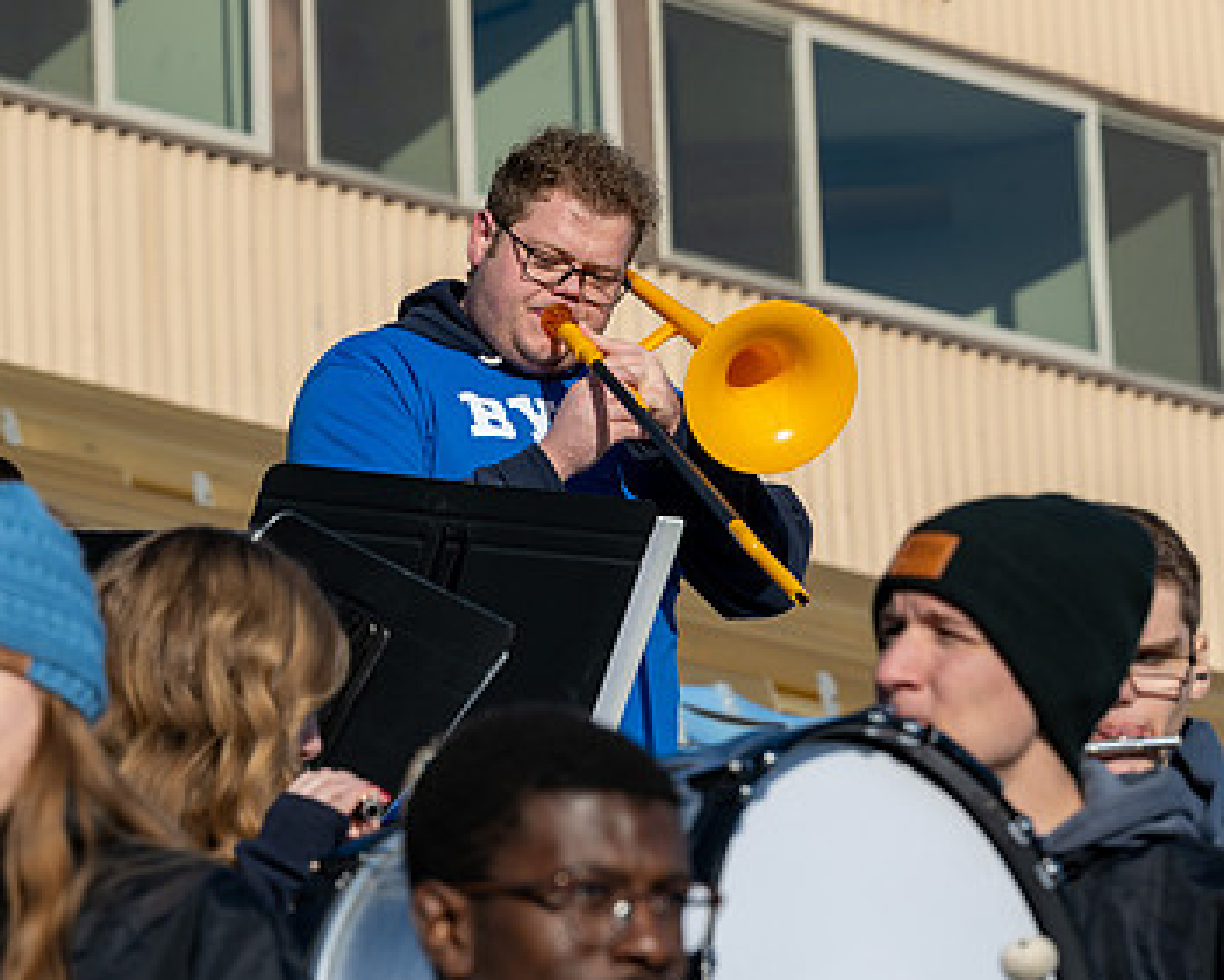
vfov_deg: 4.6
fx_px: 12175
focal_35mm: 336
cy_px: 298
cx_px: 534
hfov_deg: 5.8
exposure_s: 1/400
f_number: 10
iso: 100
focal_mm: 190
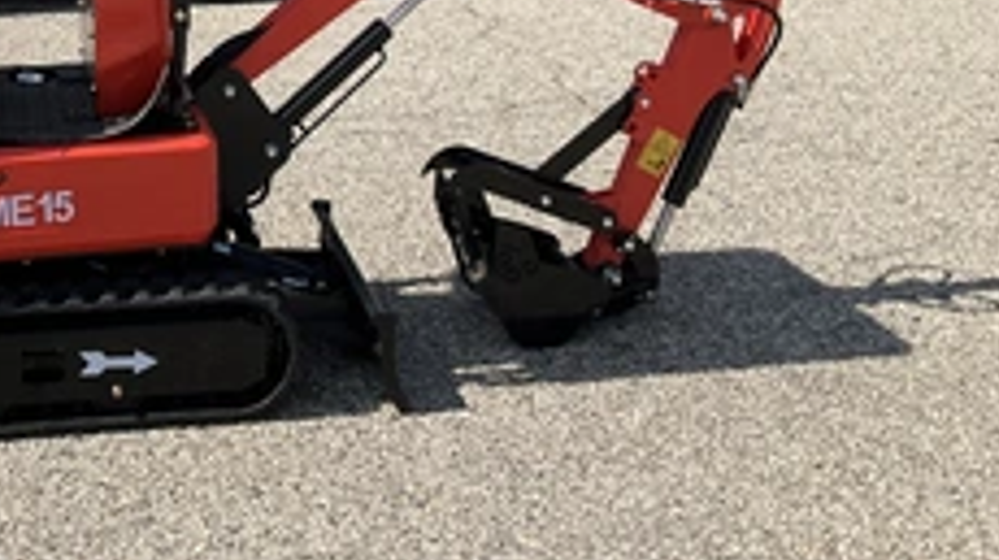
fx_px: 1456
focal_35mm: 55
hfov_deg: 36.6
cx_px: 208
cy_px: -78
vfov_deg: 20.6
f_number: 1.8
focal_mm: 3
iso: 25
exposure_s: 1/1675
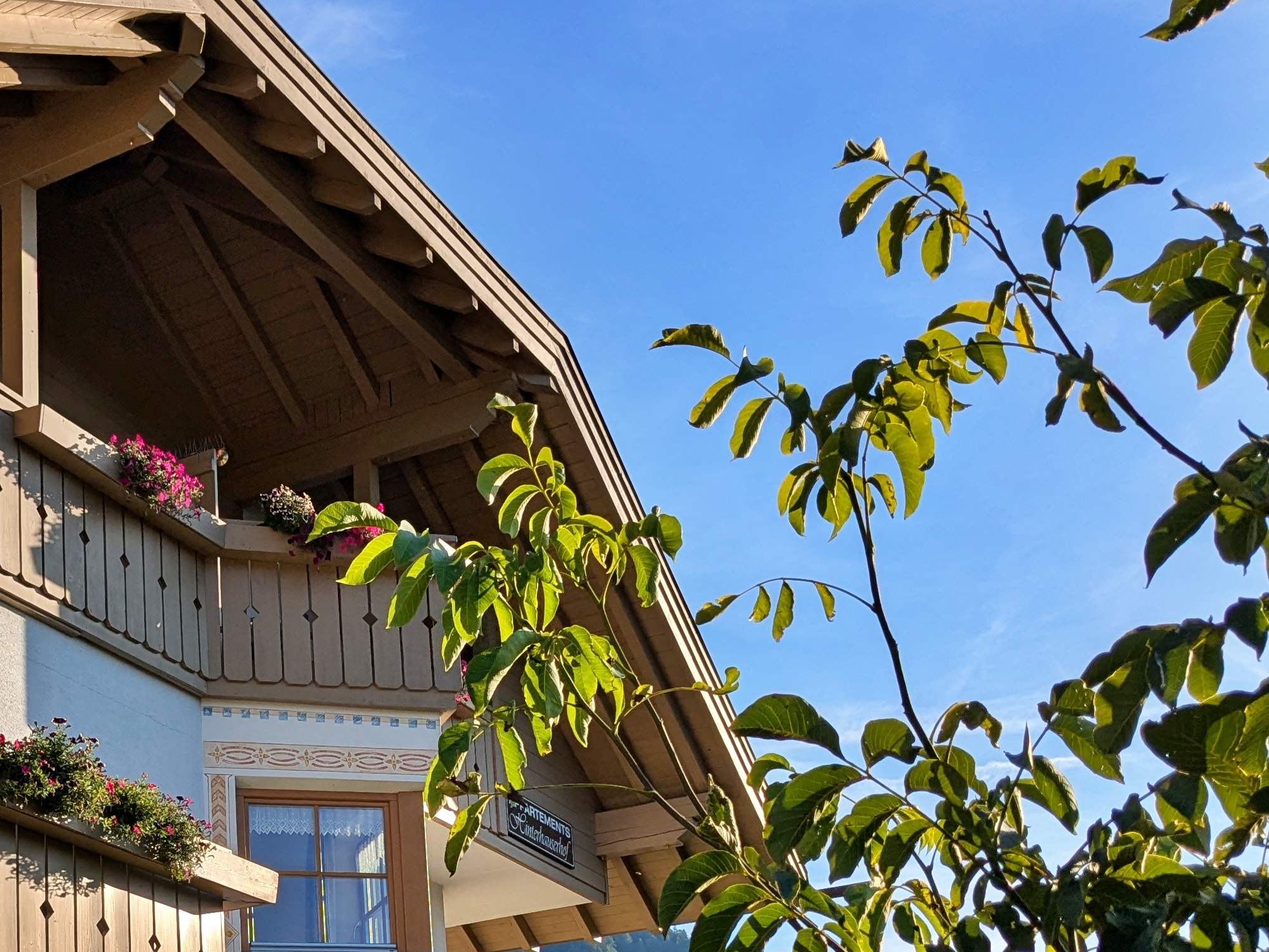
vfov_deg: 26.0
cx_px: 223
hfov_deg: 34.3
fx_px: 1980
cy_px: 889
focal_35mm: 54
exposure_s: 1/3891
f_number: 1.73
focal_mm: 4.38
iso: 59
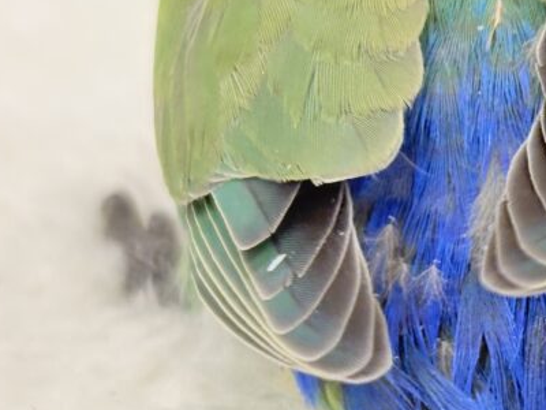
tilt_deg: -22.5
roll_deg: +2.1
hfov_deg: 12.3
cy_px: 230
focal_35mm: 156
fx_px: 2461
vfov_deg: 9.5
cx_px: 715
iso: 80
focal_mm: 5.96
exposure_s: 1/50
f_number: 1.6
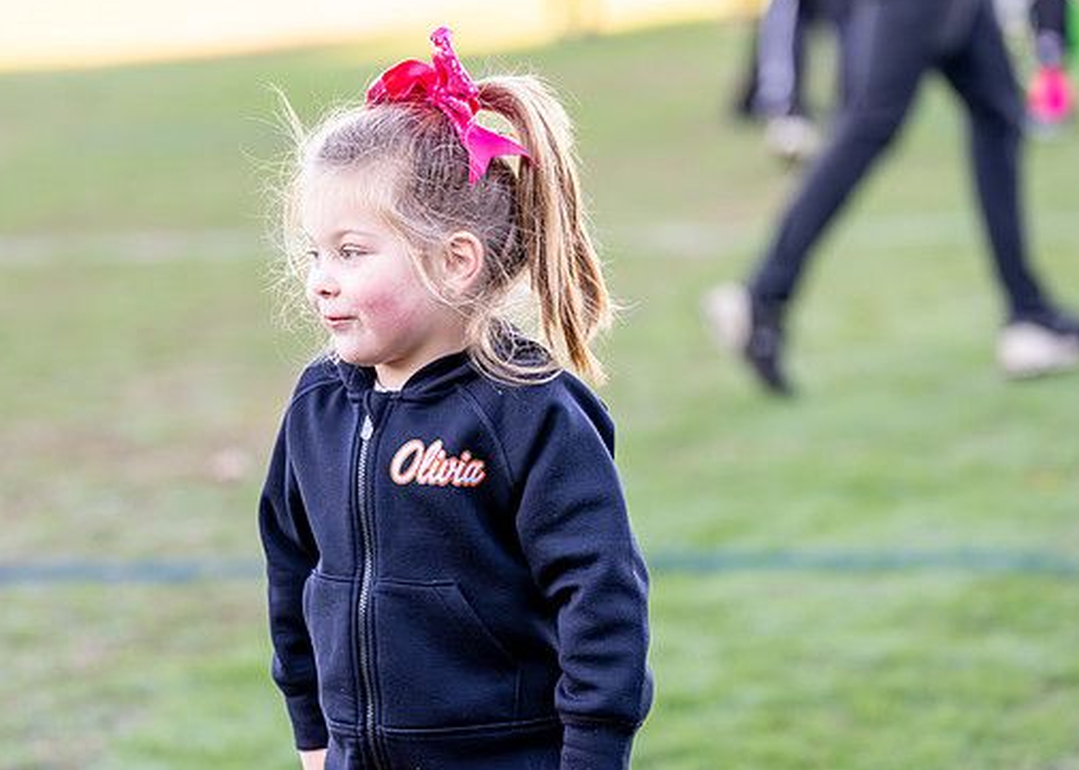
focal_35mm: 158
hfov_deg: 12.7
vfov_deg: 9.1
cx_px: 445
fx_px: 4840
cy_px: 348
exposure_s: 1/1000
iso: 640
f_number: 2.8
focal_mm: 111
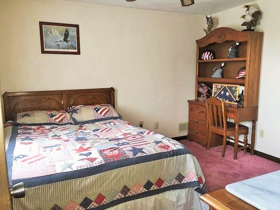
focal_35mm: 29
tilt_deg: -7.0
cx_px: 140
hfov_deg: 61.7
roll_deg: +1.0
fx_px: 235
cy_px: 105
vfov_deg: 48.2
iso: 200
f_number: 2.2
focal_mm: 4.15
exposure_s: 1/30
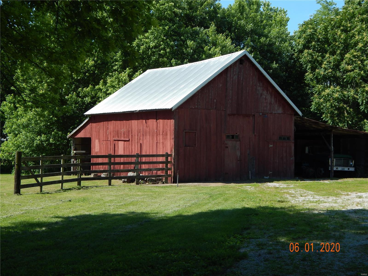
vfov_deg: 26.6
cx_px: 184
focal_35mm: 55
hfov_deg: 34.9
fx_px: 585
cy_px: 138
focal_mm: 9.7
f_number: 3.8
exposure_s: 1/800
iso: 125
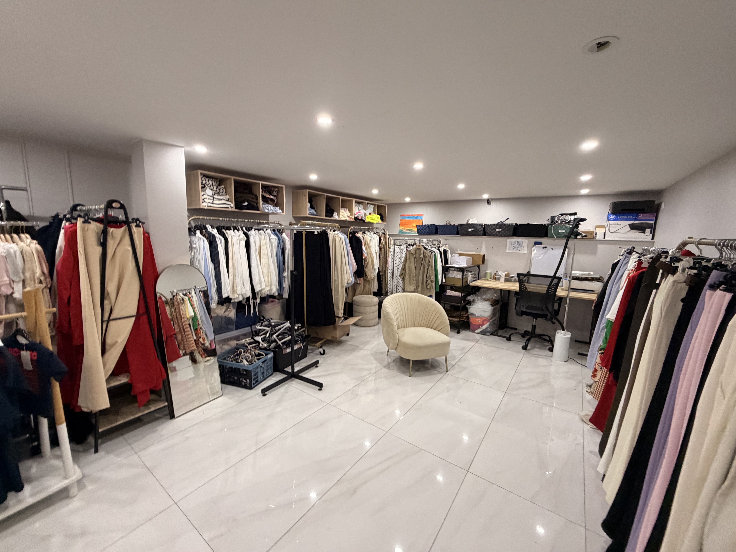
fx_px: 298
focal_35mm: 14
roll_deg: -0.2
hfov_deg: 102.1
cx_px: 368
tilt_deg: -3.9
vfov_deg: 85.7
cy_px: 276
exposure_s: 1/50
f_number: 2.2
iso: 320
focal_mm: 2.22
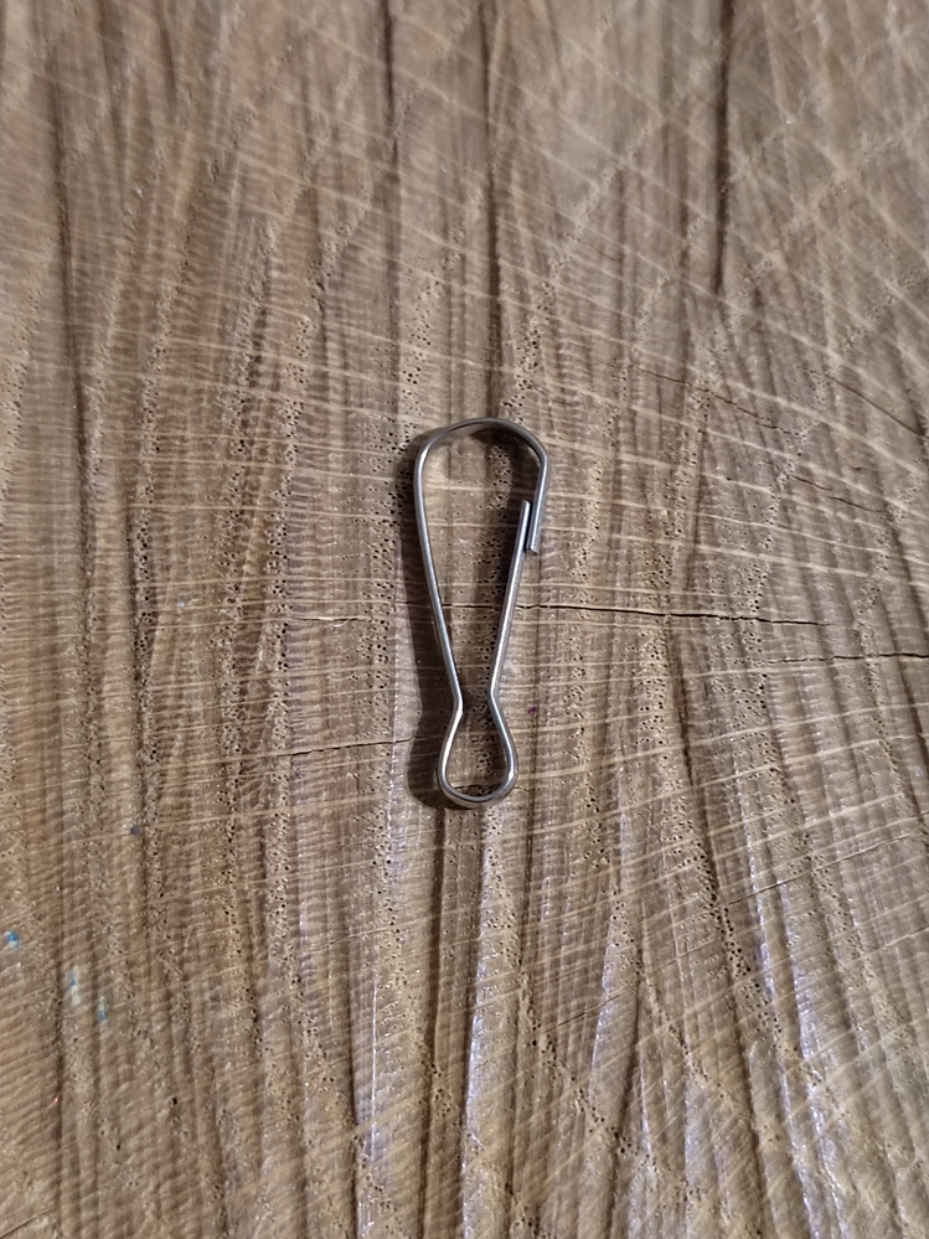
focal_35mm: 46
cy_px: 620
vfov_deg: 41.2
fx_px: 1646
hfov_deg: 31.5
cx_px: 464
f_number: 1.9
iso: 3425
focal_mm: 5.52
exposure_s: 1/33.3
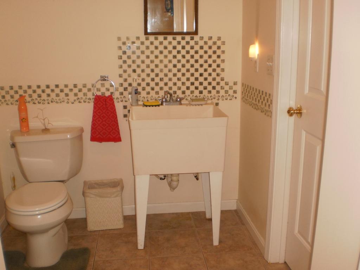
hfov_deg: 51.4
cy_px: 135
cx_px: 180
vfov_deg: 39.7
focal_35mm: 36
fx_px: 374
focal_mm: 6.3
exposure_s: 1/30
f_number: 3.1
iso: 125
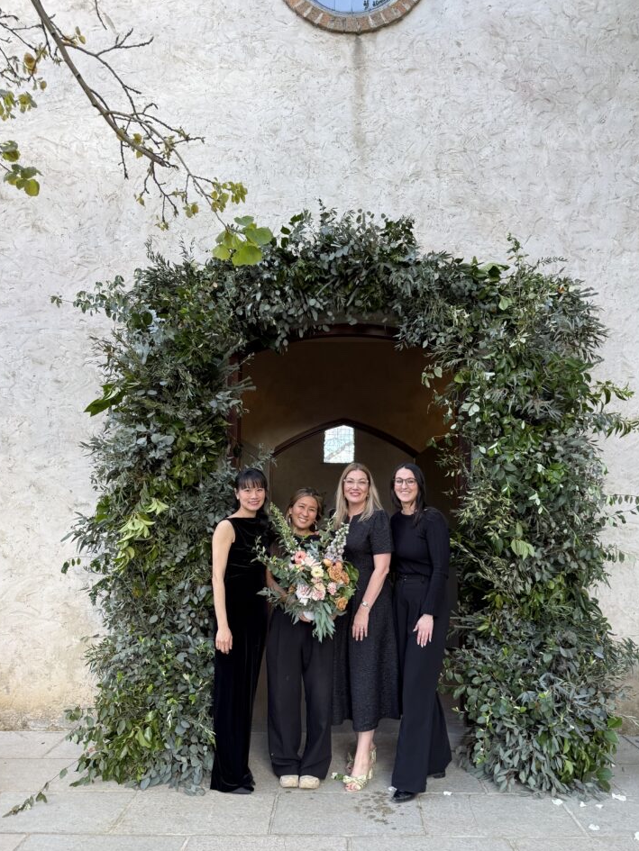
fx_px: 640
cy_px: 443
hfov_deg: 53.1
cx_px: 333
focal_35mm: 26
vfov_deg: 67.3
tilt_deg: +5.9
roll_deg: -1.3
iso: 50
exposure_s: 1/127
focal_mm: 6.76
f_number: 1.78
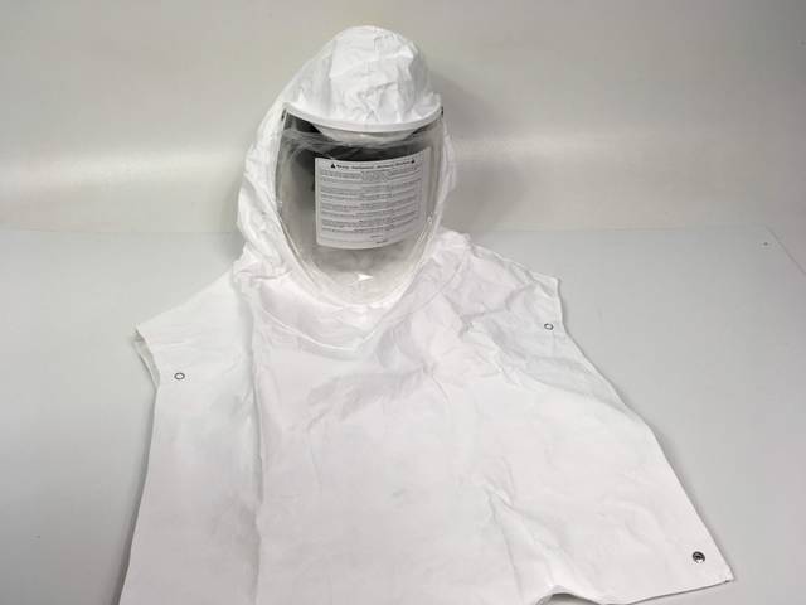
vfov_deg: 48.2
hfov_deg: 61.7
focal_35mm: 29
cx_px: 403
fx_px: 675
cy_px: 302
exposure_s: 1/100
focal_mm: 4.15
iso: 32
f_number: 2.2
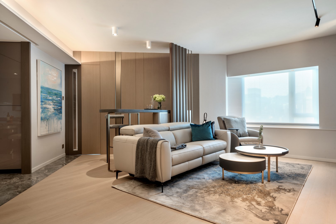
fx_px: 205
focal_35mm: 22
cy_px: 112
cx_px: 168
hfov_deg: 78.6
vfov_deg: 57.2
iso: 100
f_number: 13
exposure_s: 1/1.67
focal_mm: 22
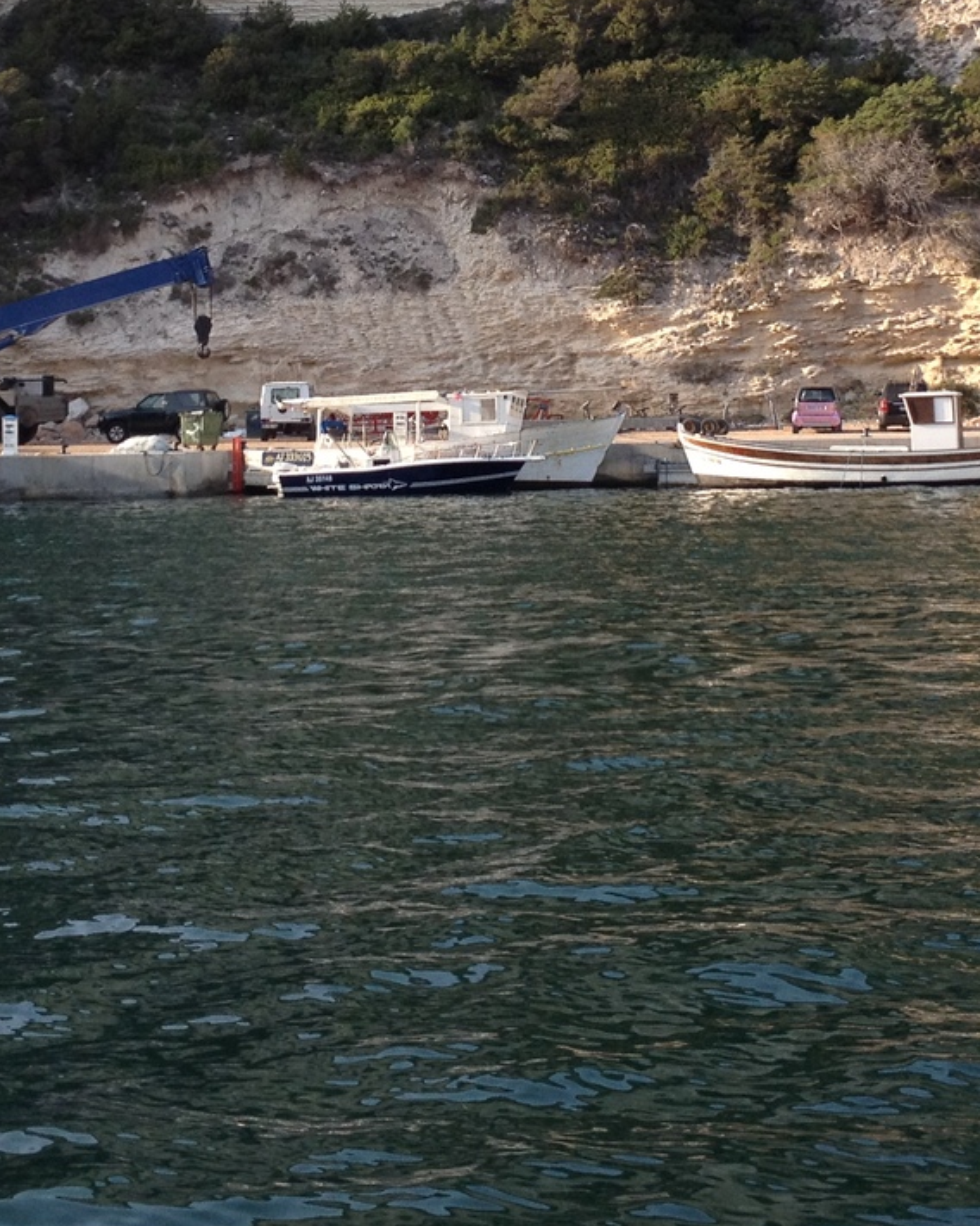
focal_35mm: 77
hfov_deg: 19.9
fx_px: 2792
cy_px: 235
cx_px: 552
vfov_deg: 24.3
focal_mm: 4.28
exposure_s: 1/431
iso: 64
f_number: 2.4
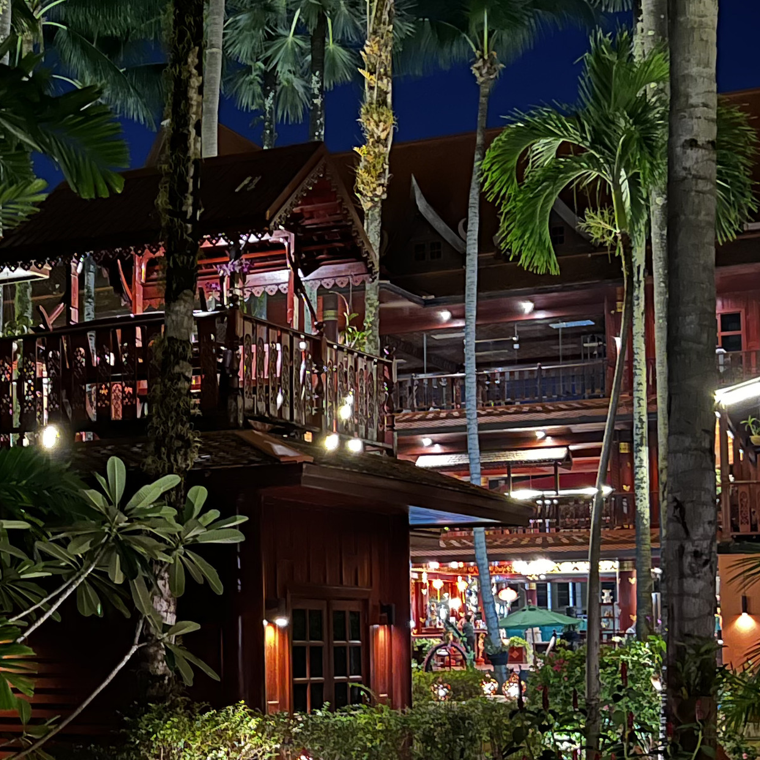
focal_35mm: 74
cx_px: 71
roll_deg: +1.1
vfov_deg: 23.2
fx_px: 1838
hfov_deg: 22.8
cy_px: 518
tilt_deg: +3.3
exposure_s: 1/5
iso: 800
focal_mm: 5.7
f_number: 1.5
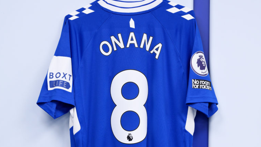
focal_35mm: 129
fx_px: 893
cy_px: 82
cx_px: 130
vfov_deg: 9.4
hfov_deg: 16.6
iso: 2500
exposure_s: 1/200
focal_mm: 122
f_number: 4.5
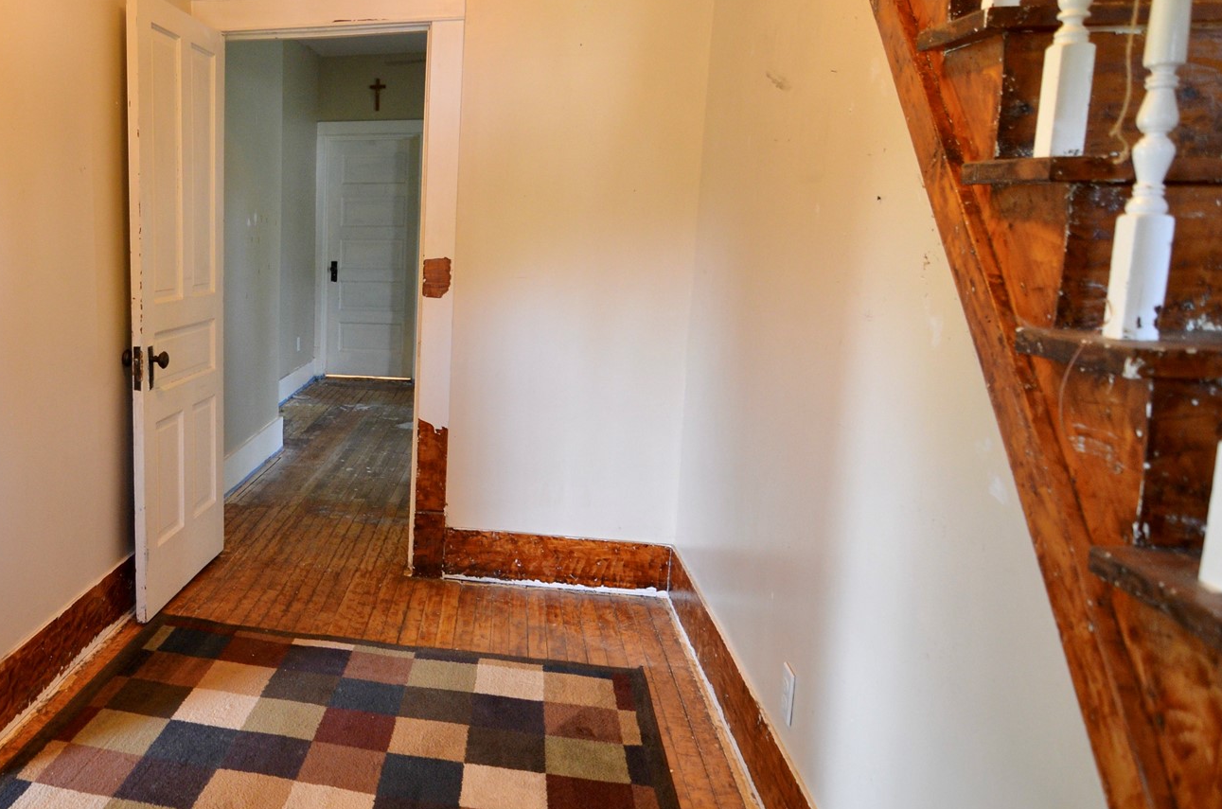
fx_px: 943
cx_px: 247
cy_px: 362
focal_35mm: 28
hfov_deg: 60.6
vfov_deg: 46.4
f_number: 3.2
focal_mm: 11
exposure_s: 1/40
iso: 800
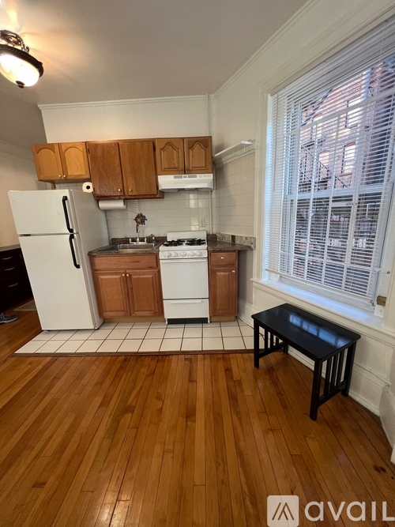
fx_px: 198
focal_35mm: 13
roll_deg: +2.0
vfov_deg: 106.2
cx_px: 198
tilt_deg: -12.9
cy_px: 264
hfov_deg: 89.9
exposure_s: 1/60
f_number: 1.8
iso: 125
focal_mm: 1.57
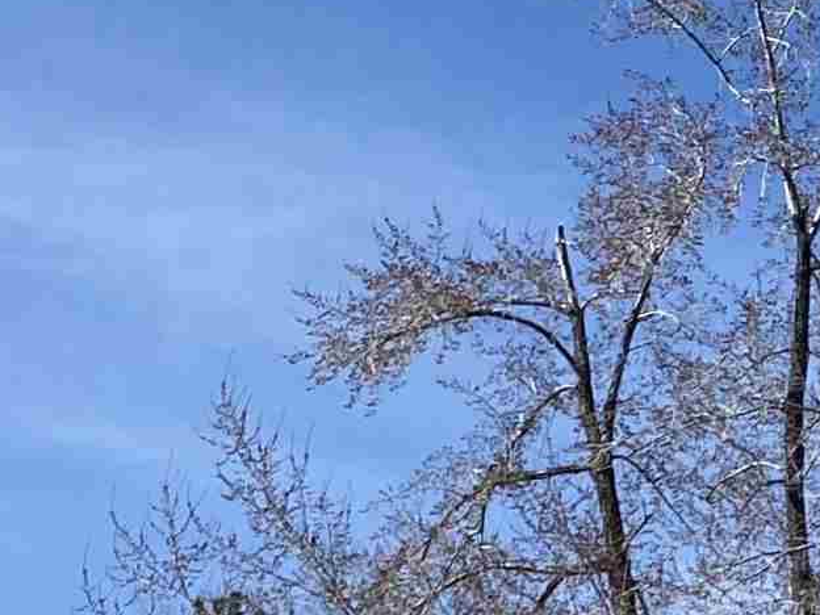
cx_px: 1629
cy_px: 1058
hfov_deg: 13.3
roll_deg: -2.7
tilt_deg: +5.7
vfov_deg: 10.9
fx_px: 3032
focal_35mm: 128
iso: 32
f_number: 1.8
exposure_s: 1/2890
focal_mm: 4.25
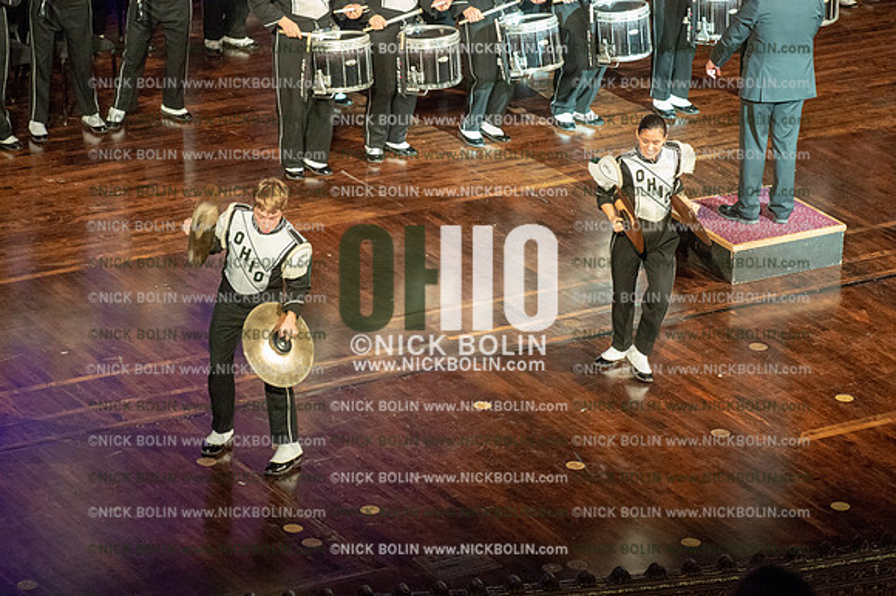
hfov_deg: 11.8
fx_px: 4353
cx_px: 448
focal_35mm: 175
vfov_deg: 7.8
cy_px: 298
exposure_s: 1/200
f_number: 5.6
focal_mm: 175
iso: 8000
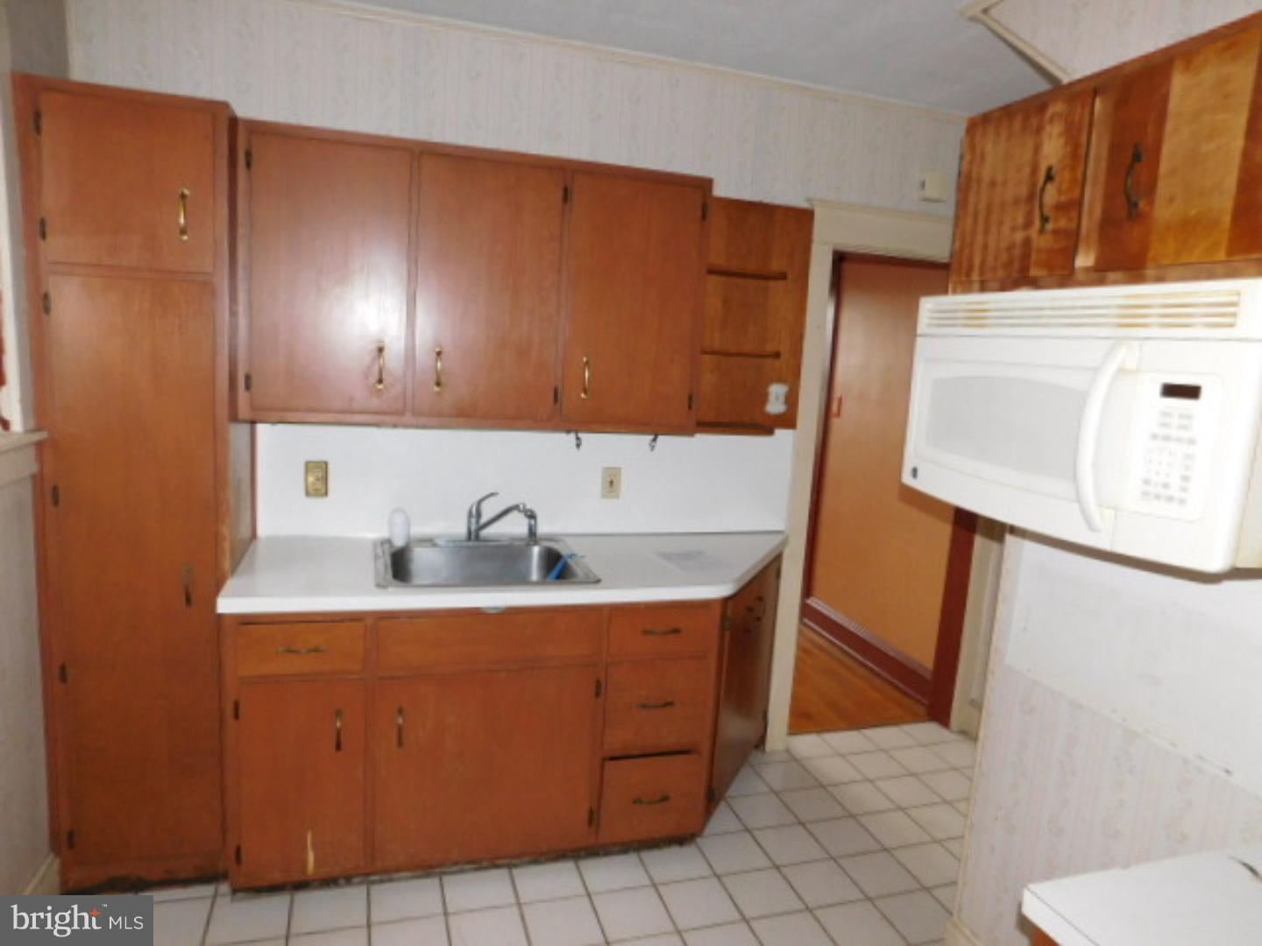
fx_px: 839
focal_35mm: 23
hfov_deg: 73.9
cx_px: 631
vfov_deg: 58.9
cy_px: 473
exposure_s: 1/30
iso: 200
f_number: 3
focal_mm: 4
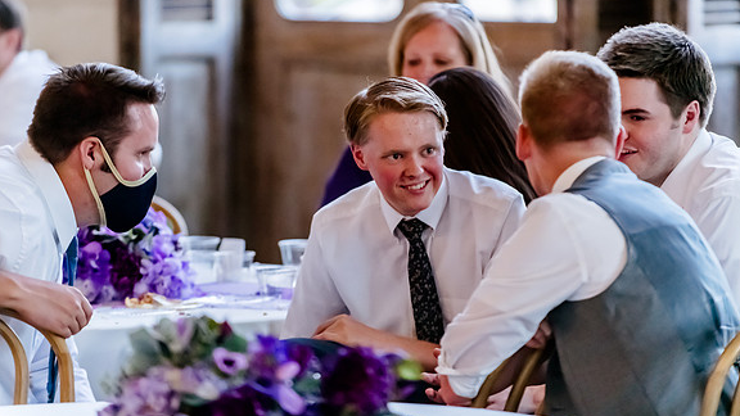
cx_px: 371
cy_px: 178
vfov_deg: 5.8
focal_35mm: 211
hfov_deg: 10.2
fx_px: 4140
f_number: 2.8
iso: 3200
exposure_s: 1/320
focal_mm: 200
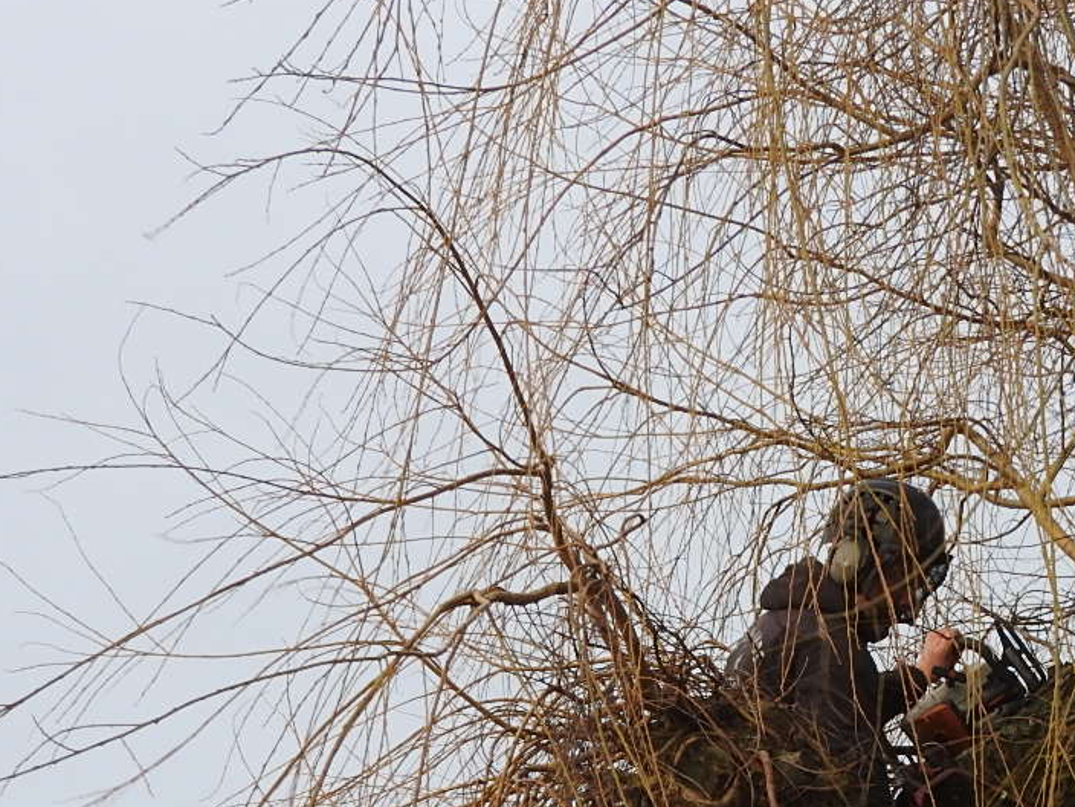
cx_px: 846
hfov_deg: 12.4
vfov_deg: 9.3
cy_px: 824
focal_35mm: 159
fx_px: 4938
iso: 100
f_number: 4.5
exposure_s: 1/100
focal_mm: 12.5
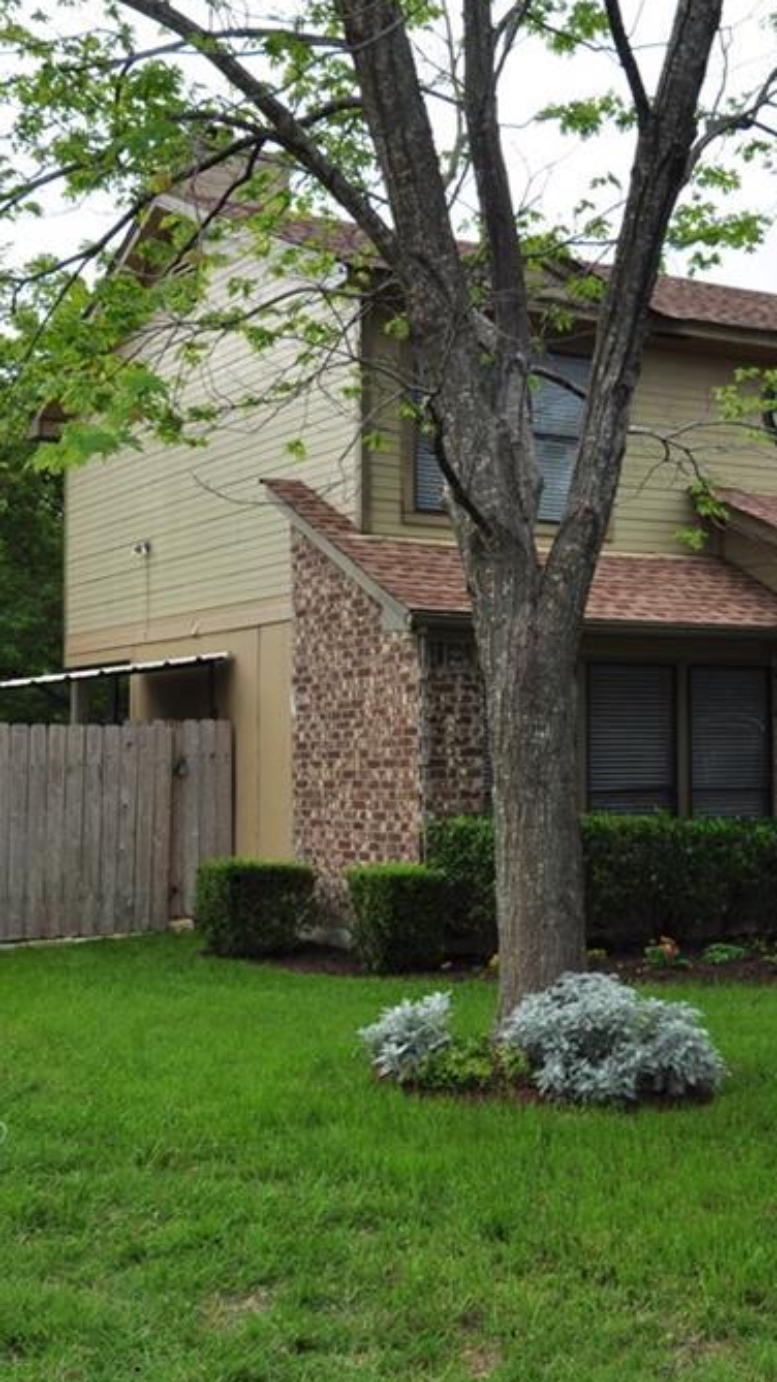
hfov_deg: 24.8
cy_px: 691
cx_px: 527
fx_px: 1759
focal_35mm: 48
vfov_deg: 42.9
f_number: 10
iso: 200
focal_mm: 20
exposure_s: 1/200
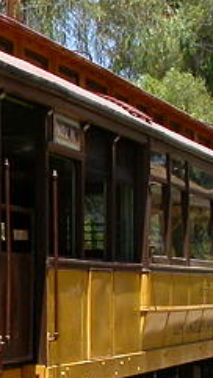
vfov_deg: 18.1
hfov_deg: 9.9
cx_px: -146
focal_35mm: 117
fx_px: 1172
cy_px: 314
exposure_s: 1/435
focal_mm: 5.6
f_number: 4.5
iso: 100
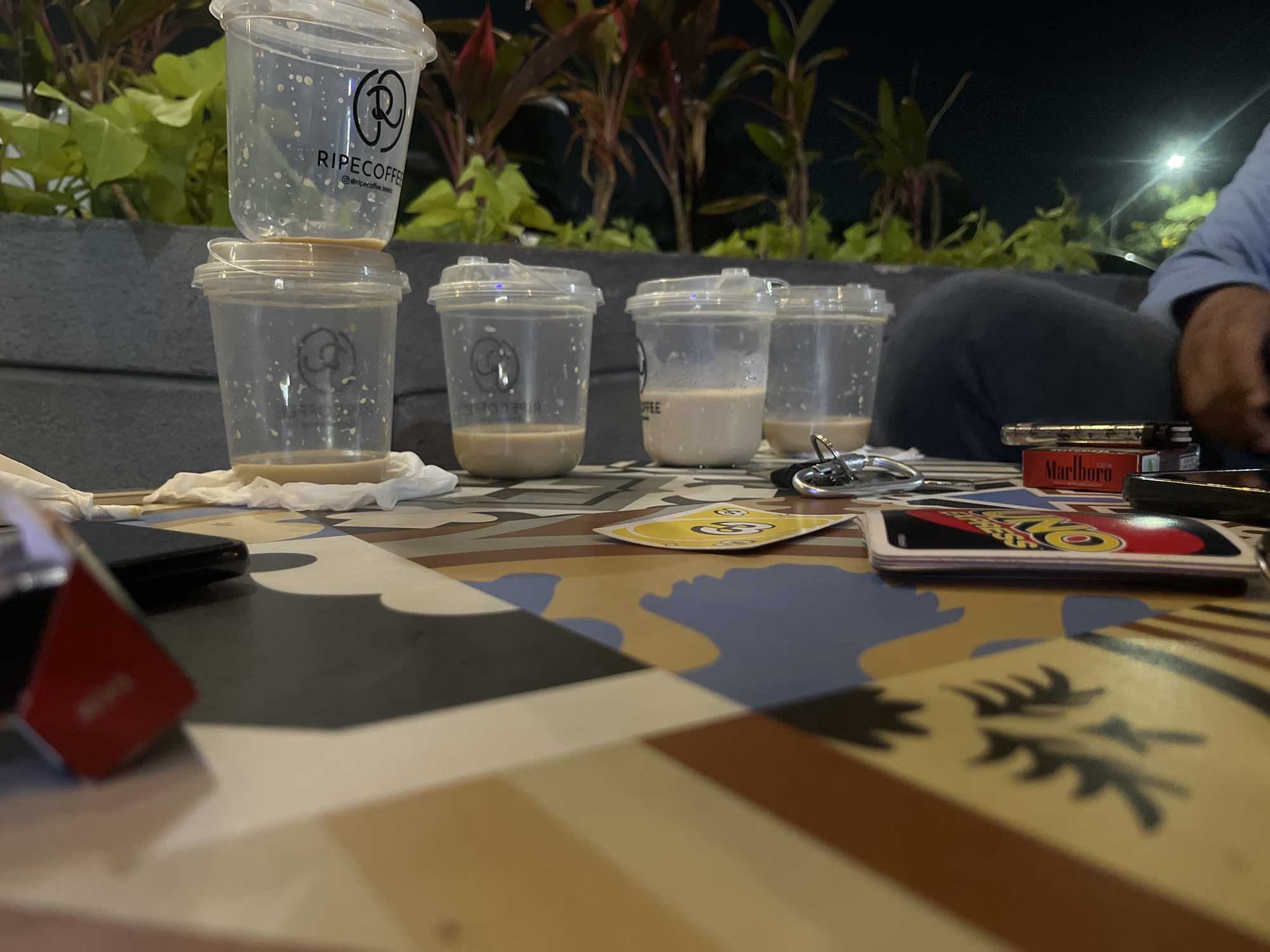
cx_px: 635
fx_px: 954
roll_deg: +0.6
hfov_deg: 67.3
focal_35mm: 26
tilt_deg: -7.3
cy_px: 476
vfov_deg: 53.1
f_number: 1.6
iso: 640
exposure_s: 1/25
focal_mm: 5.1
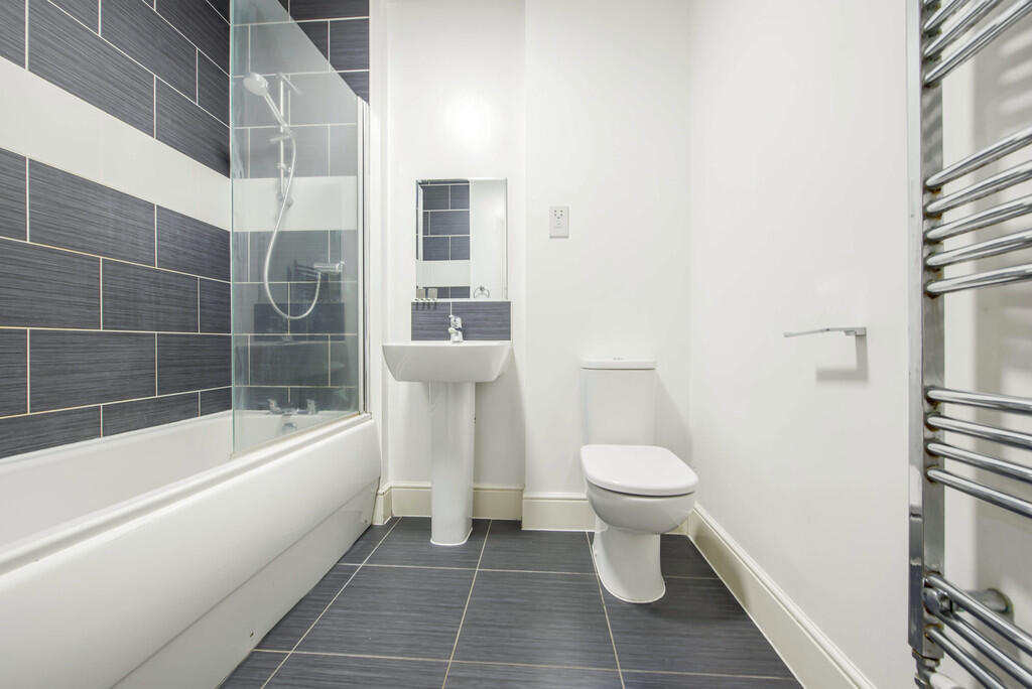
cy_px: 344
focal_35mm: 14
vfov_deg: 81.3
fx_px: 402
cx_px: 516
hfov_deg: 104.2
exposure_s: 1/5
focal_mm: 14
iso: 320
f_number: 9
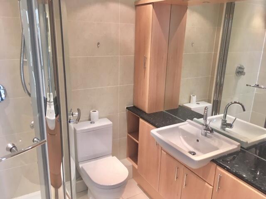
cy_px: 100
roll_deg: -1.4
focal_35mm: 29
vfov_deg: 48.2
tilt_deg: -15.0
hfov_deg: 61.7
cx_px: 133
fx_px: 223
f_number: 2.2
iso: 64
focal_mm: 4.15
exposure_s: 1/33
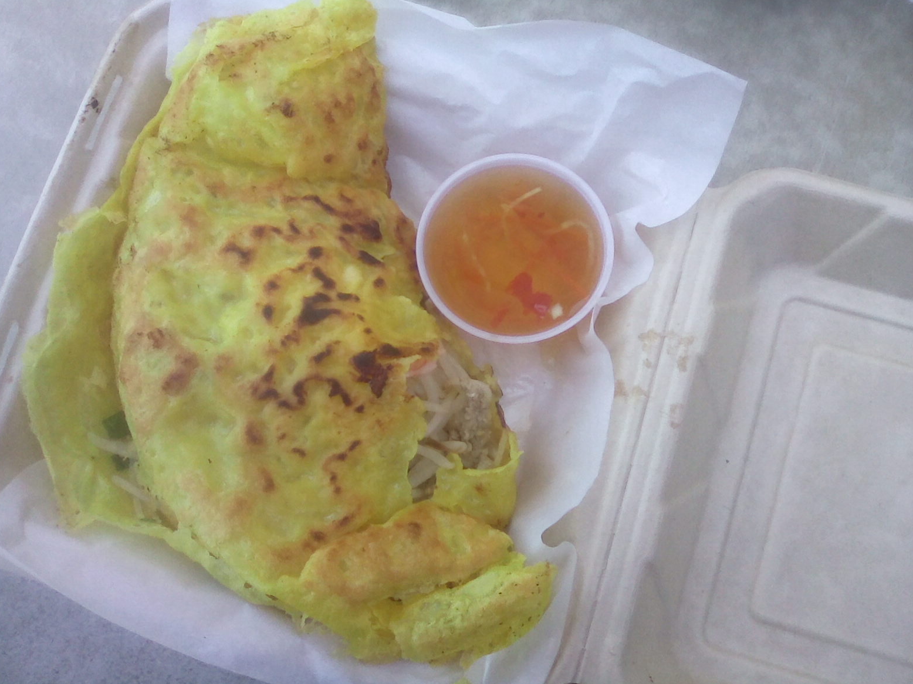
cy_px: 339
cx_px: 455
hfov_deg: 51.4
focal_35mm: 36
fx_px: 950
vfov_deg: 39.7
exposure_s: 1/140
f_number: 2.8
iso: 56
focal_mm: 2.9
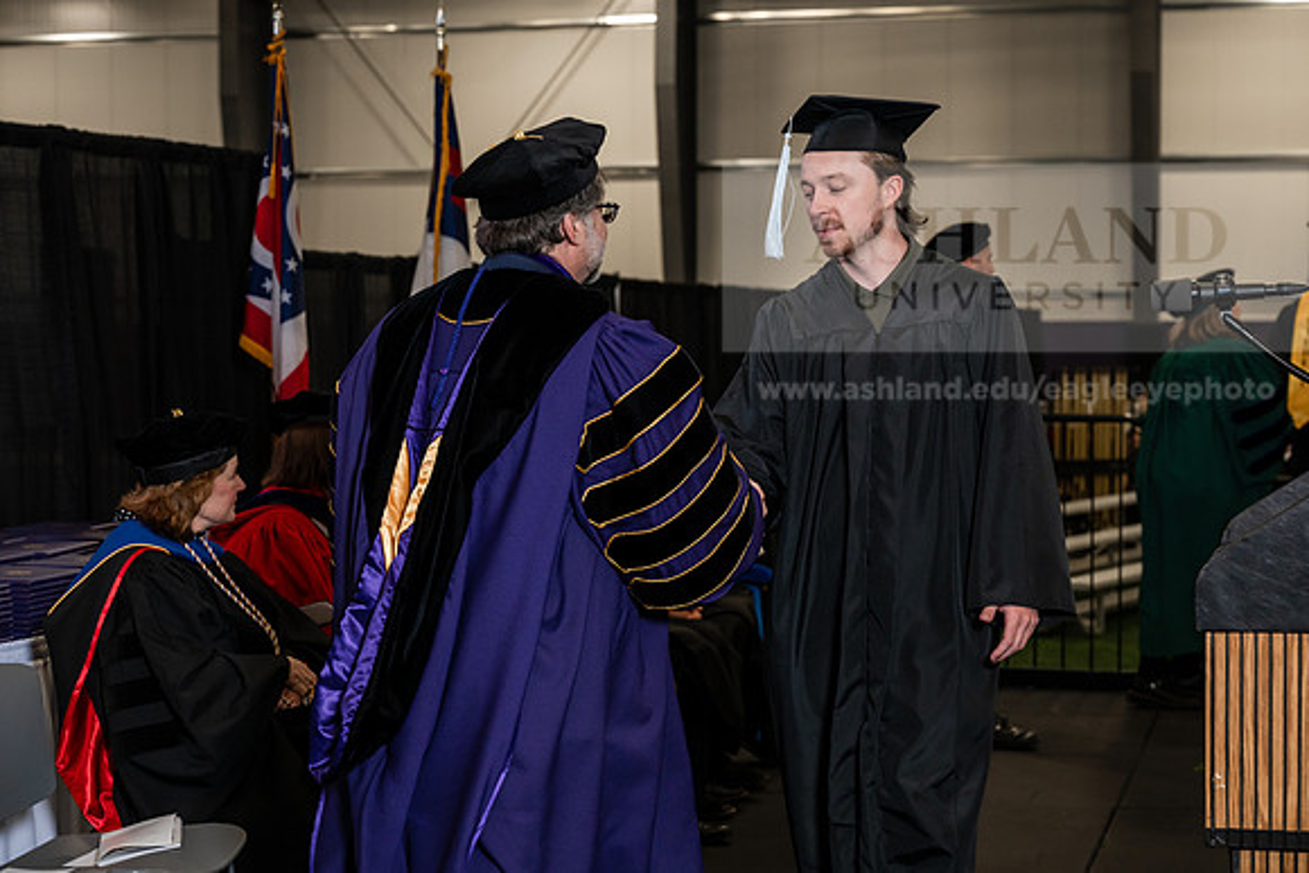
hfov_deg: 28.8
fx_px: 2546
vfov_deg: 19.5
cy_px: 436
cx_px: 654
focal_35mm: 70
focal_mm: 70
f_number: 5
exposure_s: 1/200
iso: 1250
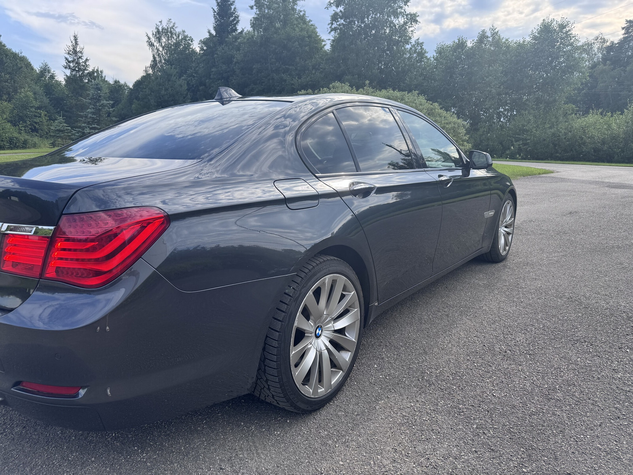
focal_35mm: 24
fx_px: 439
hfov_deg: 71.6
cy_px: 238
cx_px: 316
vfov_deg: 56.8
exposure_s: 1/1395
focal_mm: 6.76
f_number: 1.78
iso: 80
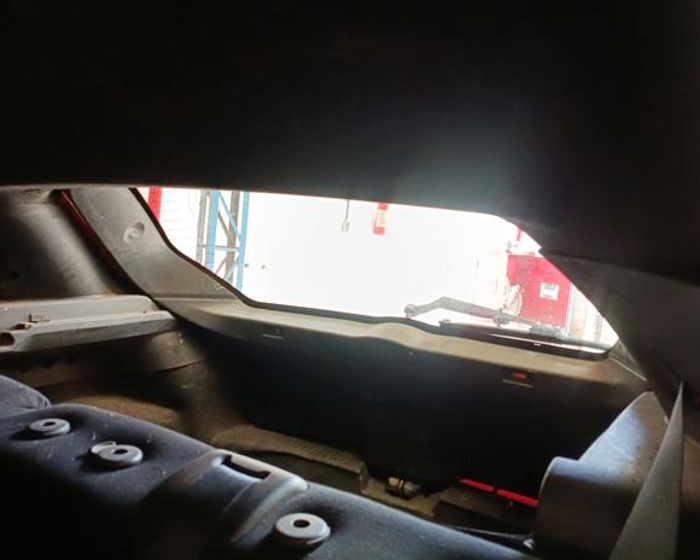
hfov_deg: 62.2
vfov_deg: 51.5
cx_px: 360
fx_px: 580
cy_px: 273
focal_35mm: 28
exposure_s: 1/30
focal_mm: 4.81
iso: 1573
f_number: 1.8
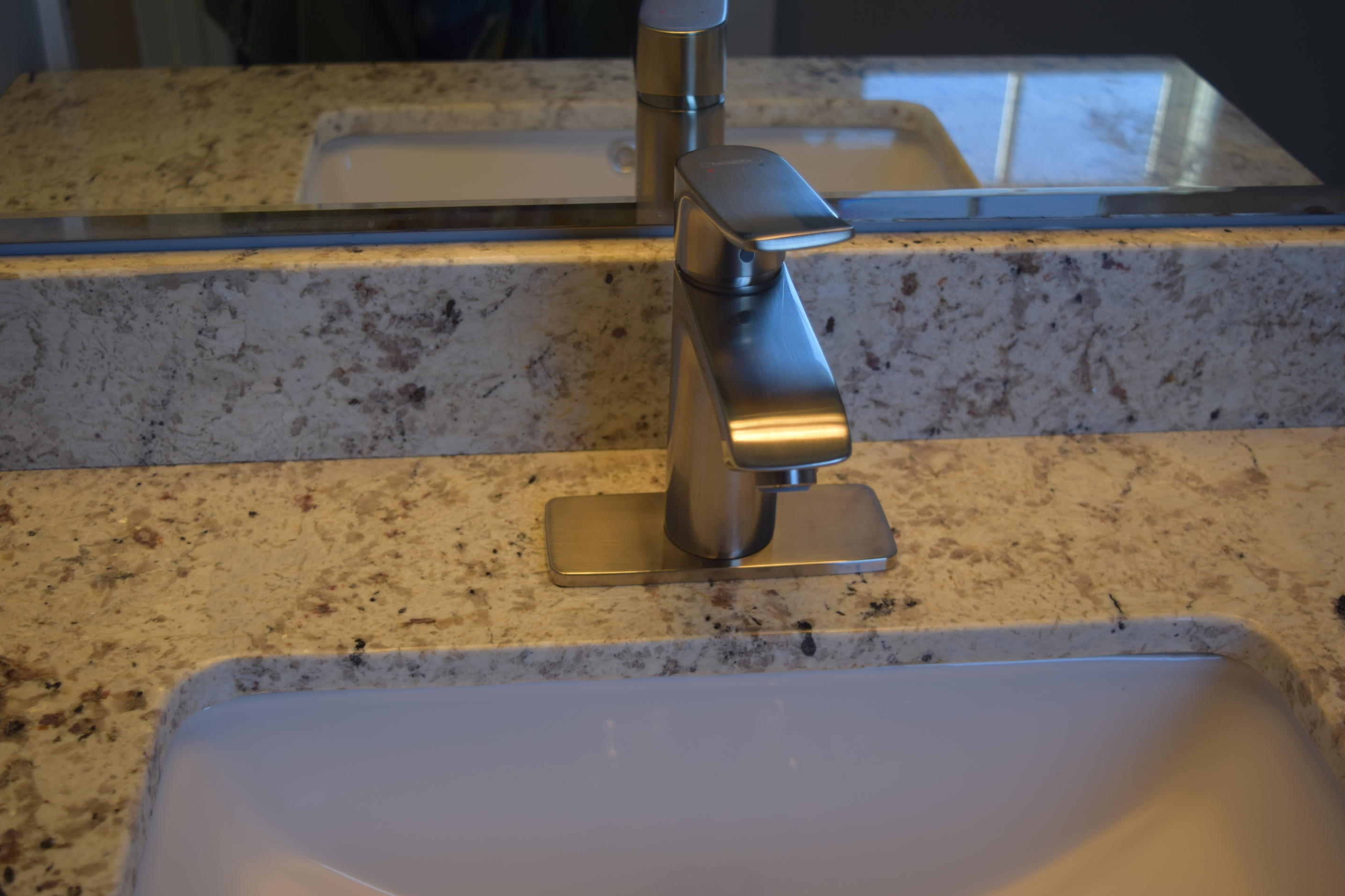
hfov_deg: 47.4
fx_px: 1532
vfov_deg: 32.6
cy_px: 467
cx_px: 644
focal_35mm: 41
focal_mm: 26
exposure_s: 1/80
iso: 200
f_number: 4
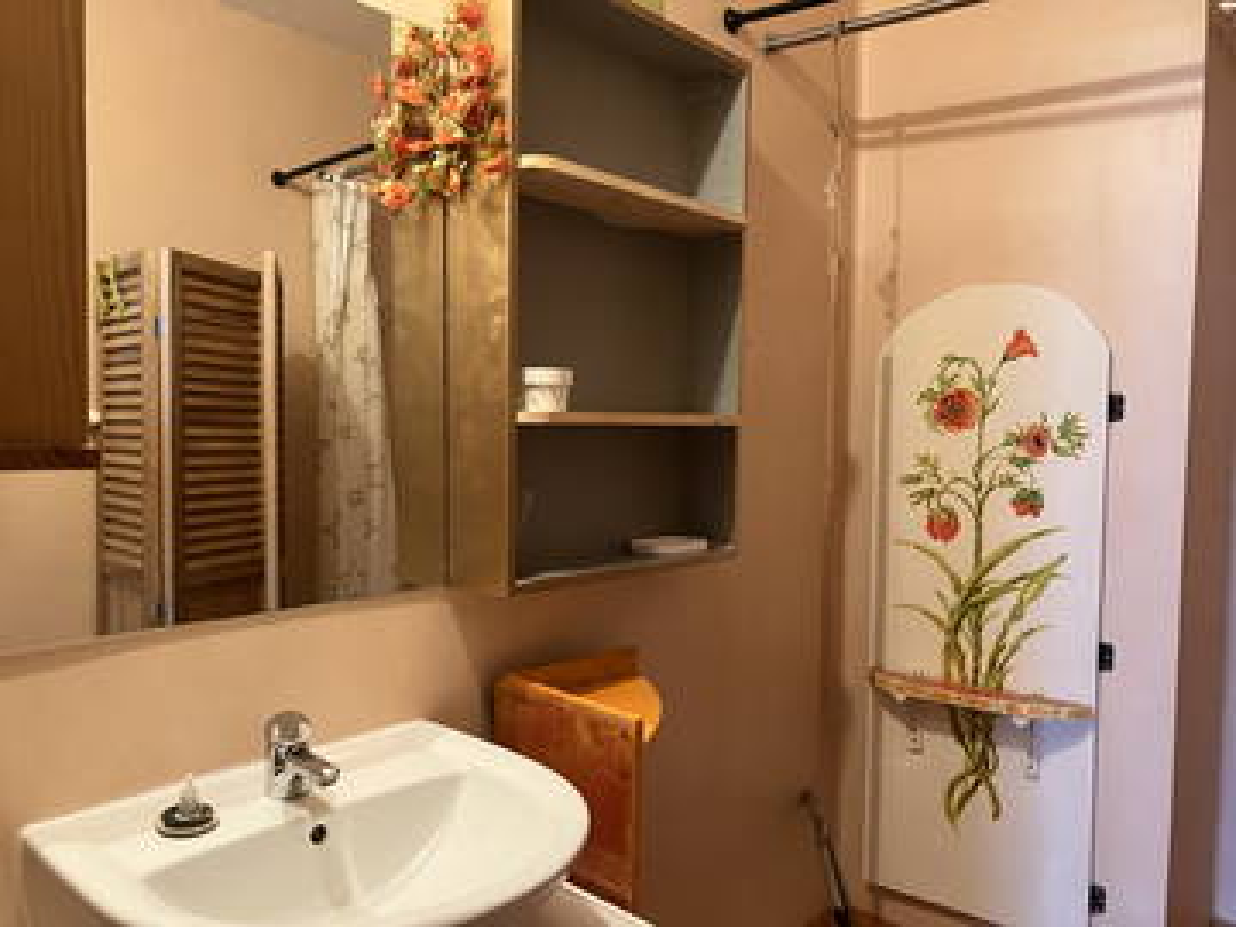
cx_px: 618
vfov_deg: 49.7
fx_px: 1000
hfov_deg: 63.4
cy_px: 464
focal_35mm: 28
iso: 320
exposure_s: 1/59
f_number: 1.8
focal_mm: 3.99
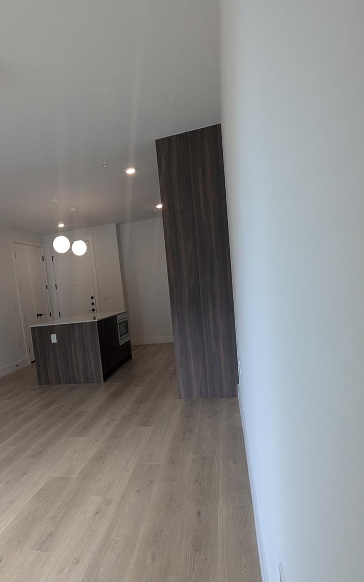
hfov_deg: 51.0
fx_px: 365
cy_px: 346
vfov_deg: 76.4
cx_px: 96
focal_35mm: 23
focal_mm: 2.35
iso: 135
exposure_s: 1/120
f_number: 2.2
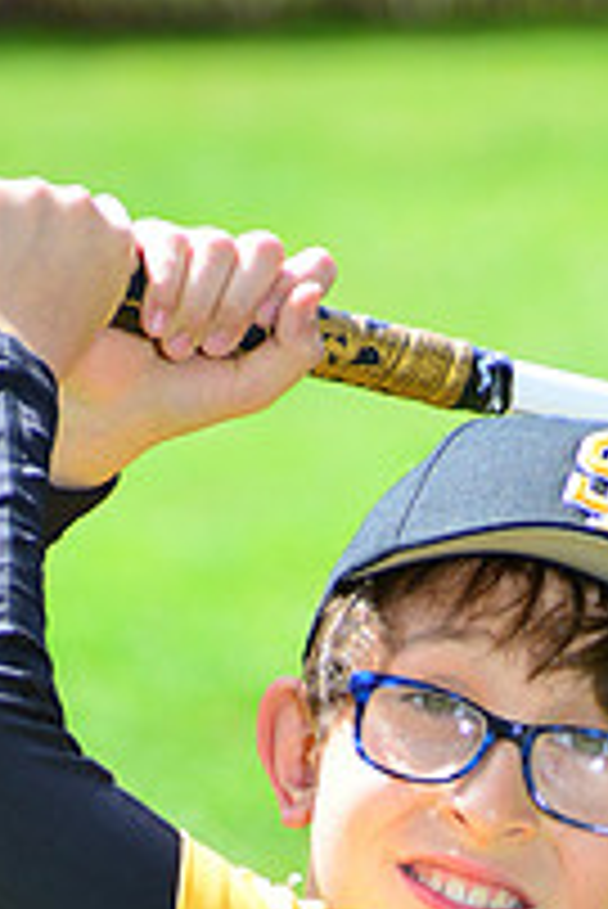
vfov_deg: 3.6
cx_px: 457
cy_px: 1251
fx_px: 14541
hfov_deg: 2.4
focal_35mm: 575
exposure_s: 1/200
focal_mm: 200
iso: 200
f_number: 8
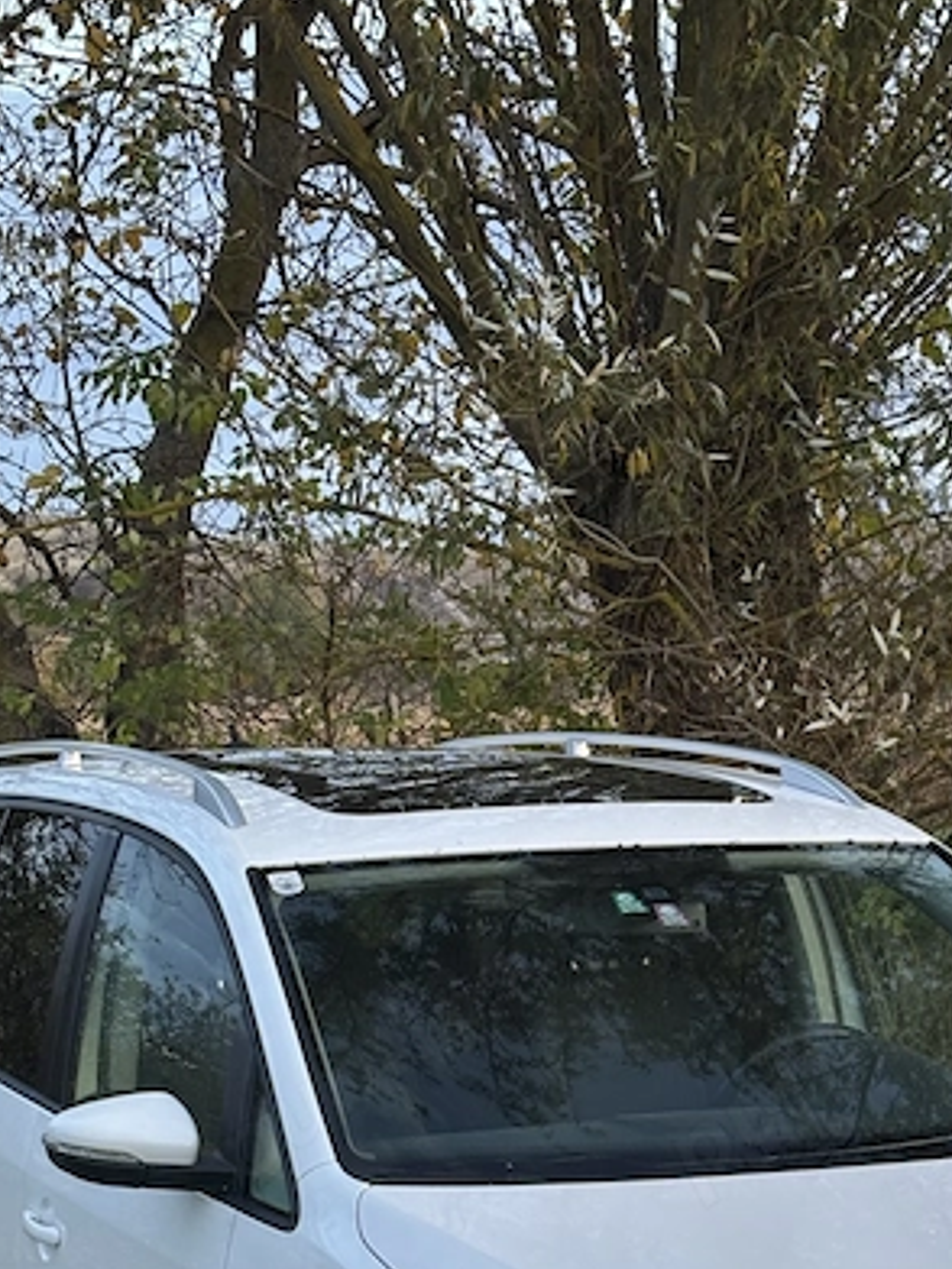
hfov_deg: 13.9
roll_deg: +0.3
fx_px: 3887
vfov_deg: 18.3
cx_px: 651
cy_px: 1133
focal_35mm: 106
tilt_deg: -6.6
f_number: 1.6
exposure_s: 1/100
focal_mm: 5.96
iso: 64
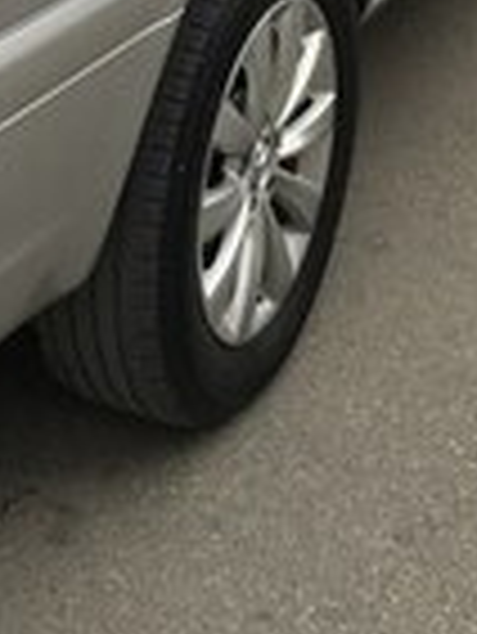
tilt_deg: -12.9
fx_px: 1871
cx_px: 140
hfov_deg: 14.5
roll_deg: +1.3
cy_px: -297
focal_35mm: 102
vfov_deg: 17.4
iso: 25
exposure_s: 1/144
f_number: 2.2
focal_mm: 4.15
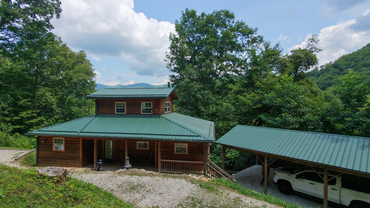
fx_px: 177
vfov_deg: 61.0
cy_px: 103
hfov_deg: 92.7
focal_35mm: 18
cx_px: 182
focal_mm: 3.05
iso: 100
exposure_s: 1/500
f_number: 2.2
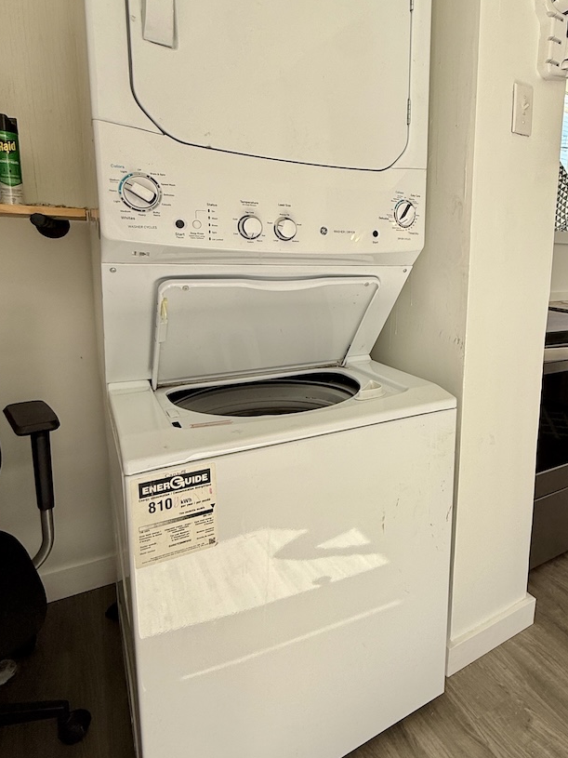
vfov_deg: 76.0
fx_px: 481
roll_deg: -1.8
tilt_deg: -8.7
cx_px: 403
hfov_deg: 58.9
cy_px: 329
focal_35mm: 22
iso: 50
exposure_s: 1/160
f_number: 2.2
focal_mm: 2.22
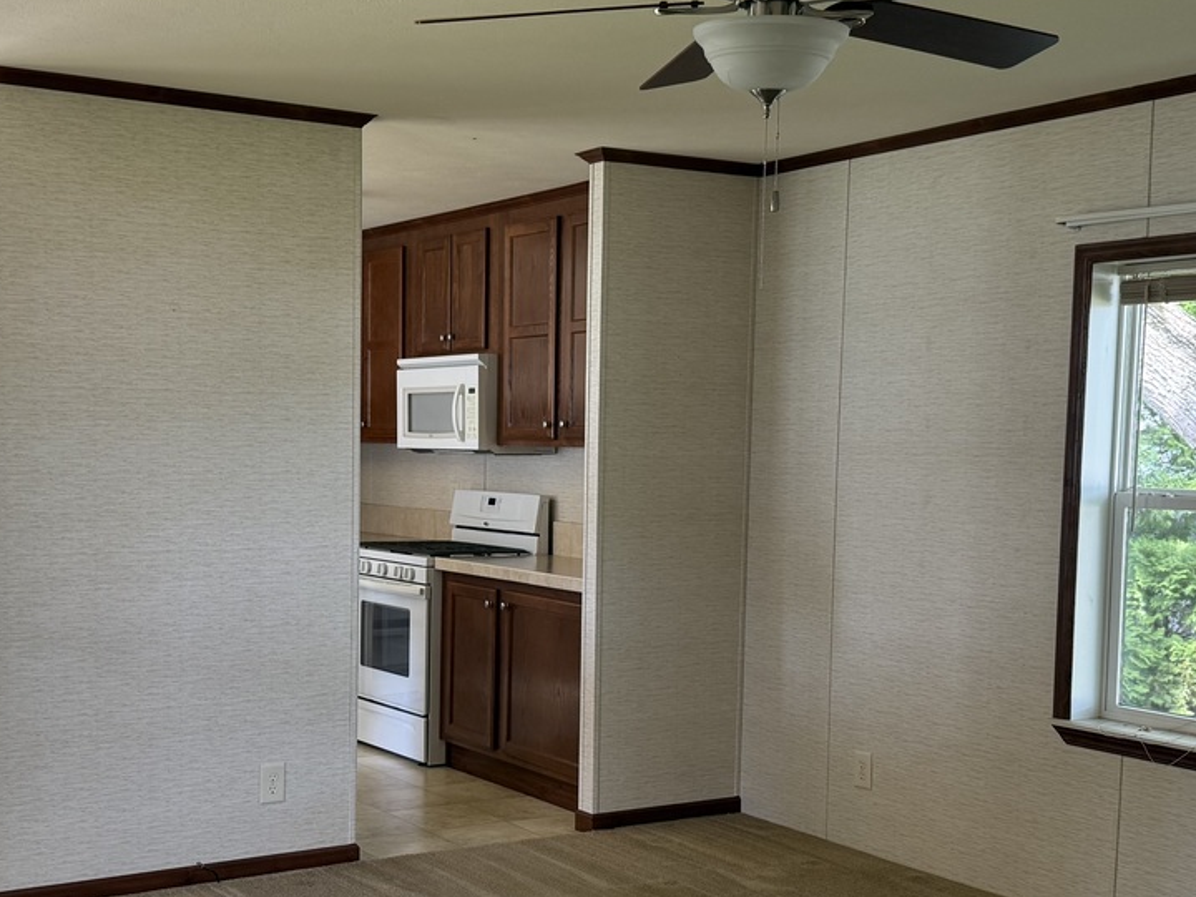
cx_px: 507
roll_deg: -0.4
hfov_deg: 39.6
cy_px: 580
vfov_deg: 30.1
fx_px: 1658
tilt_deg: -5.1
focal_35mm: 48
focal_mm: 6.76
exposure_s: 1/121
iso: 125
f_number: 1.78
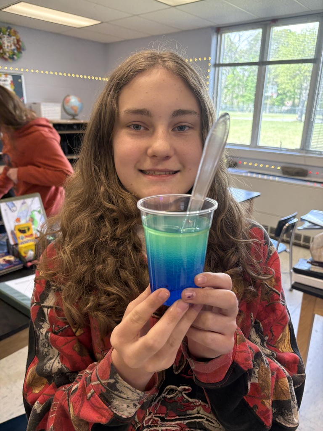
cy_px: 216
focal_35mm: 26
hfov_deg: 53.1
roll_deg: -1.9
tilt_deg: -17.2
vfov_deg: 67.3
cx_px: 162
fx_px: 323
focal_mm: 5.96
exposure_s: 1/60
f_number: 1.6
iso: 160
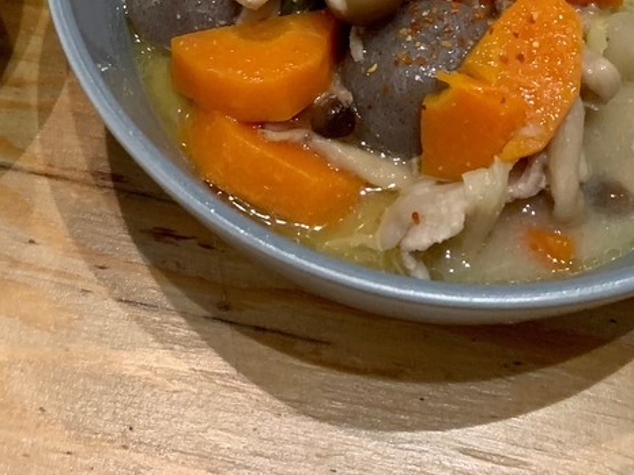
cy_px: 22
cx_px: 155
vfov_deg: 21.3
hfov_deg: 28.5
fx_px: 1226
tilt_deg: -60.8
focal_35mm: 67
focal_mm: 4.25
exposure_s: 1/25
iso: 500
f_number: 1.8
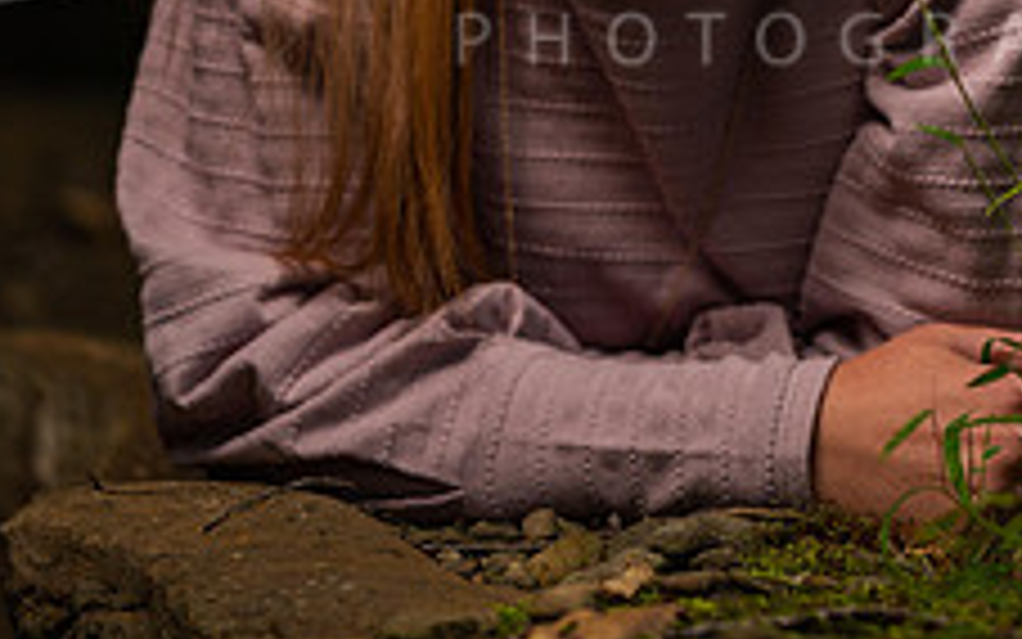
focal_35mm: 277
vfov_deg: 4.7
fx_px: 7717
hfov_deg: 7.5
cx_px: 1108
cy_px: -354
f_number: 1.8
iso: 80
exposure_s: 1/320
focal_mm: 85
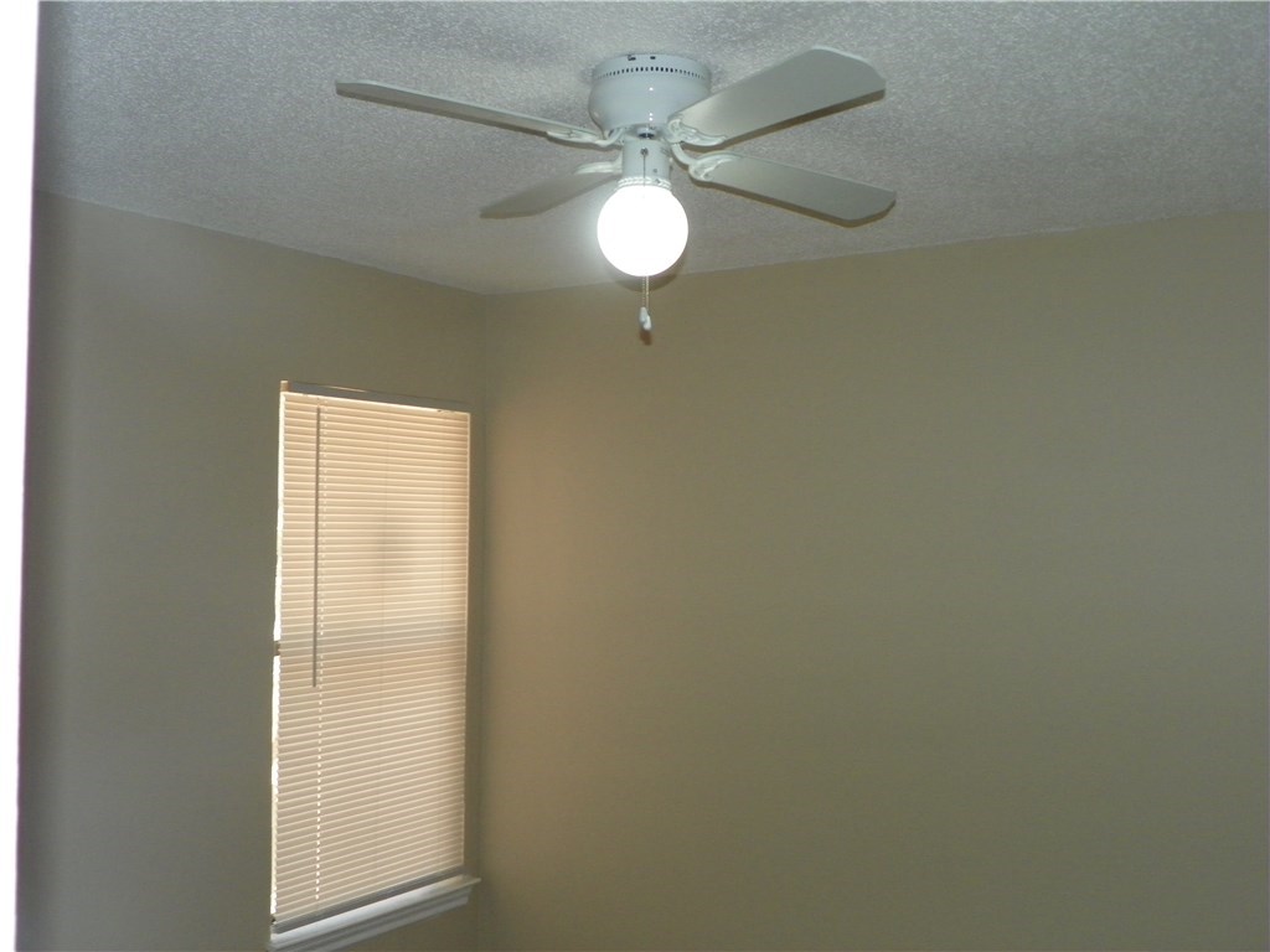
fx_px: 1284
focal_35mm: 35
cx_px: 635
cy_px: 476
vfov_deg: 40.7
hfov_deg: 52.6
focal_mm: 6.2
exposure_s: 1/125
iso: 200
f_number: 3.2
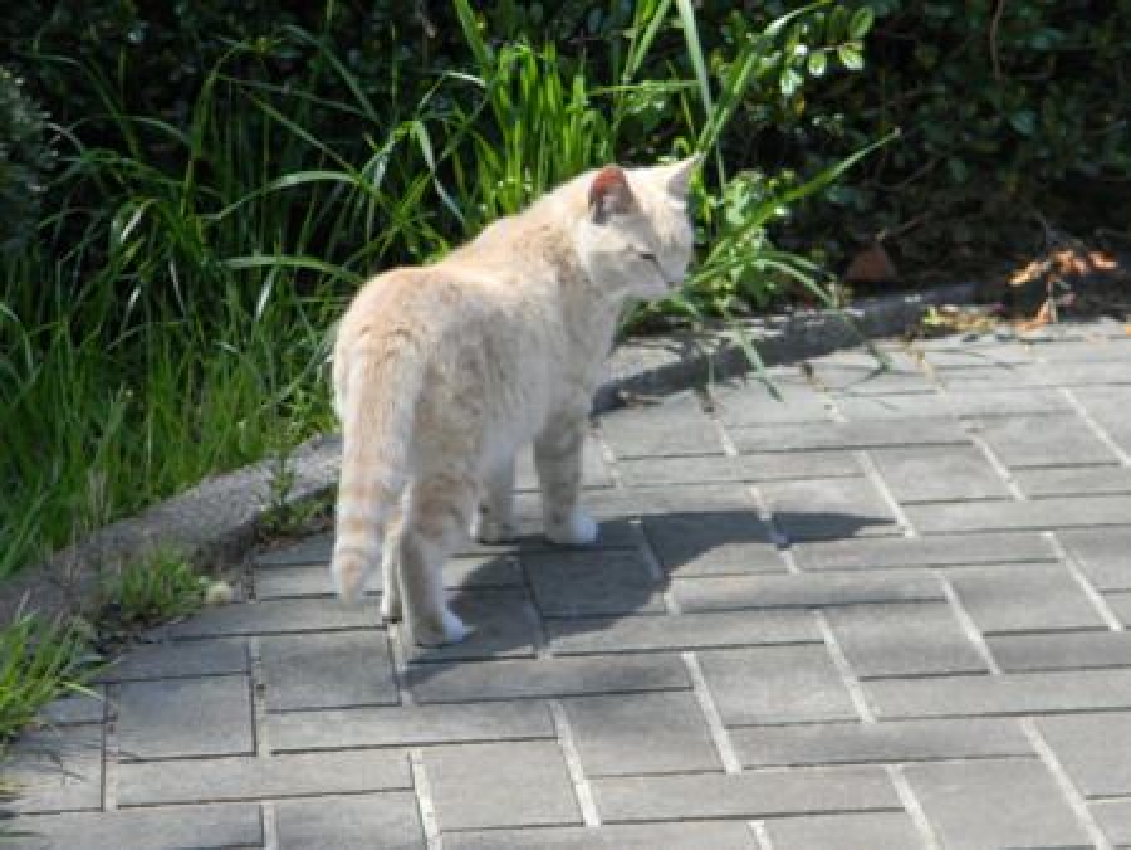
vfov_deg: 10.0
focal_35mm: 148
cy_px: 425
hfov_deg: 13.3
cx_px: 566
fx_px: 4838
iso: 80
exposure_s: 1/193
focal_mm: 26.8
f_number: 5
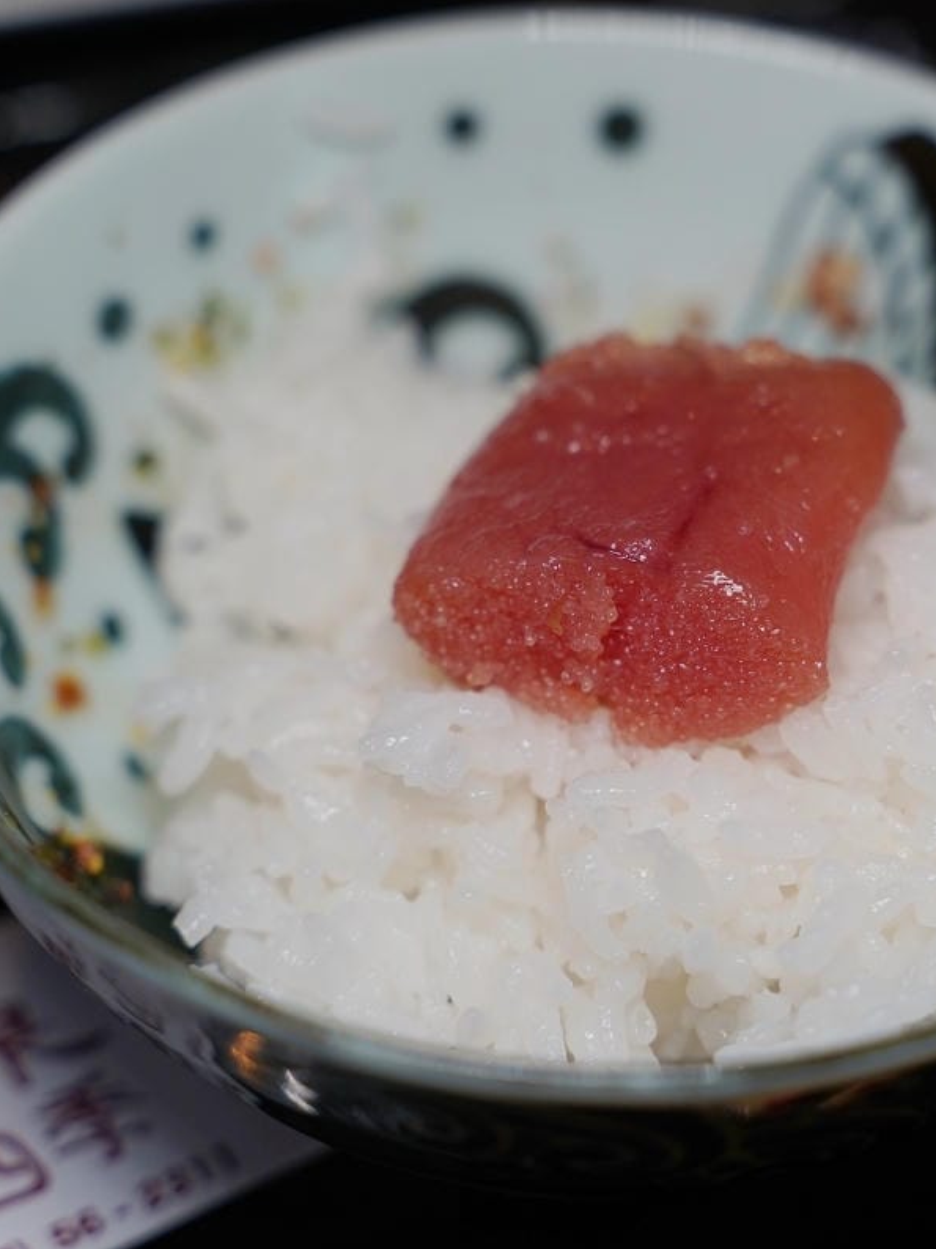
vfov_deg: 18.1
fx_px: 3932
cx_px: 636
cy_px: 626
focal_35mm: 109
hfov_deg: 13.6
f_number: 4
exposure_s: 1/80
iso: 100
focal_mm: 75
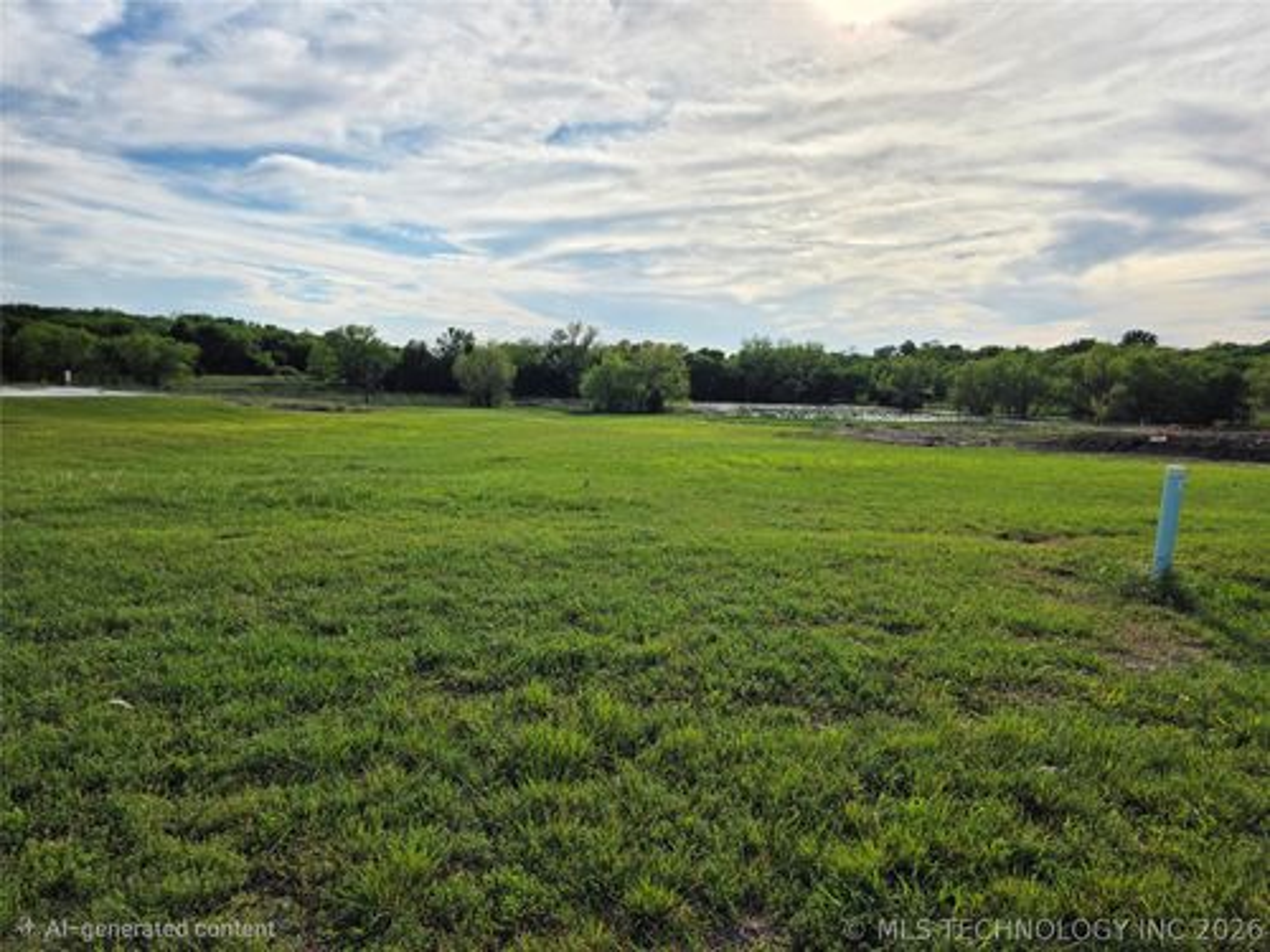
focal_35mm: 23
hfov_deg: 73.9
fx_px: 844
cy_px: 476
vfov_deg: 58.9
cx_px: 635
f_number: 1.7
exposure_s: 1/10000
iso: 50
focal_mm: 6.25
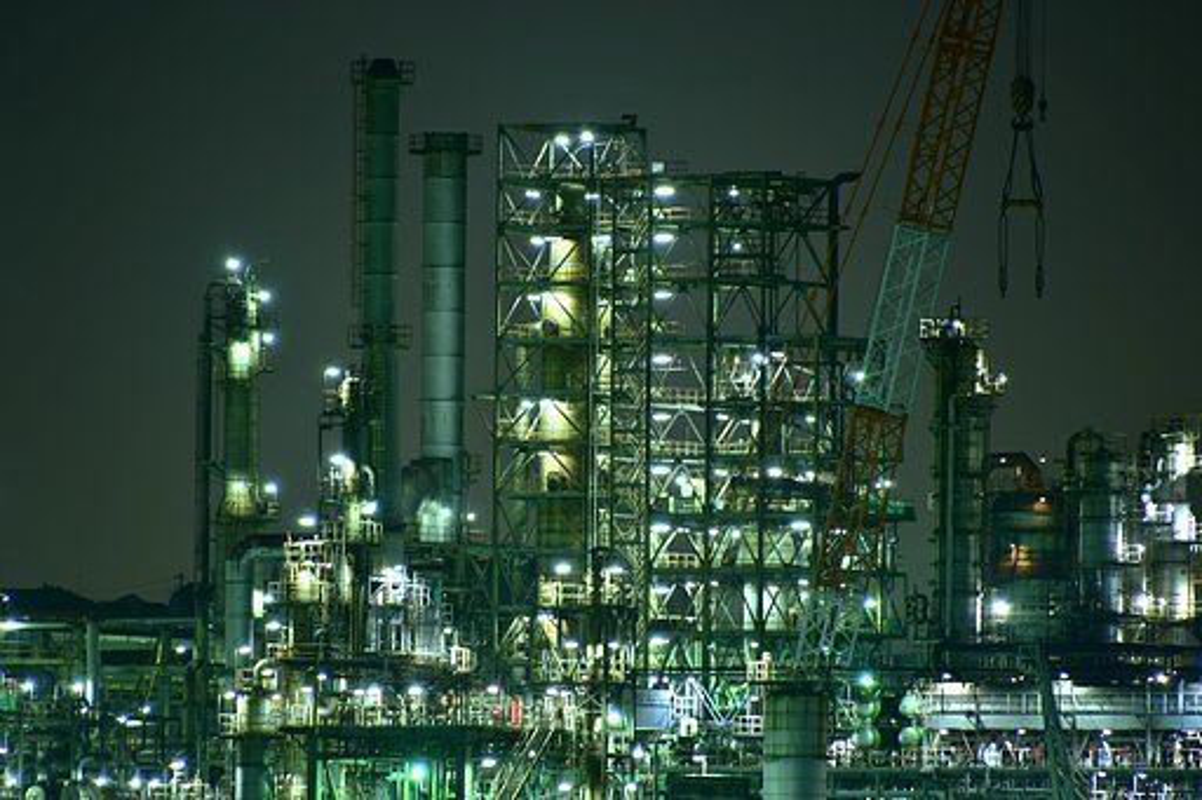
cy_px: 400
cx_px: 601
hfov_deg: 4.6
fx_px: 15019
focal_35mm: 450
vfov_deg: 3.1
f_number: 6.3
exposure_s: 15
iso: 100
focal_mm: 300
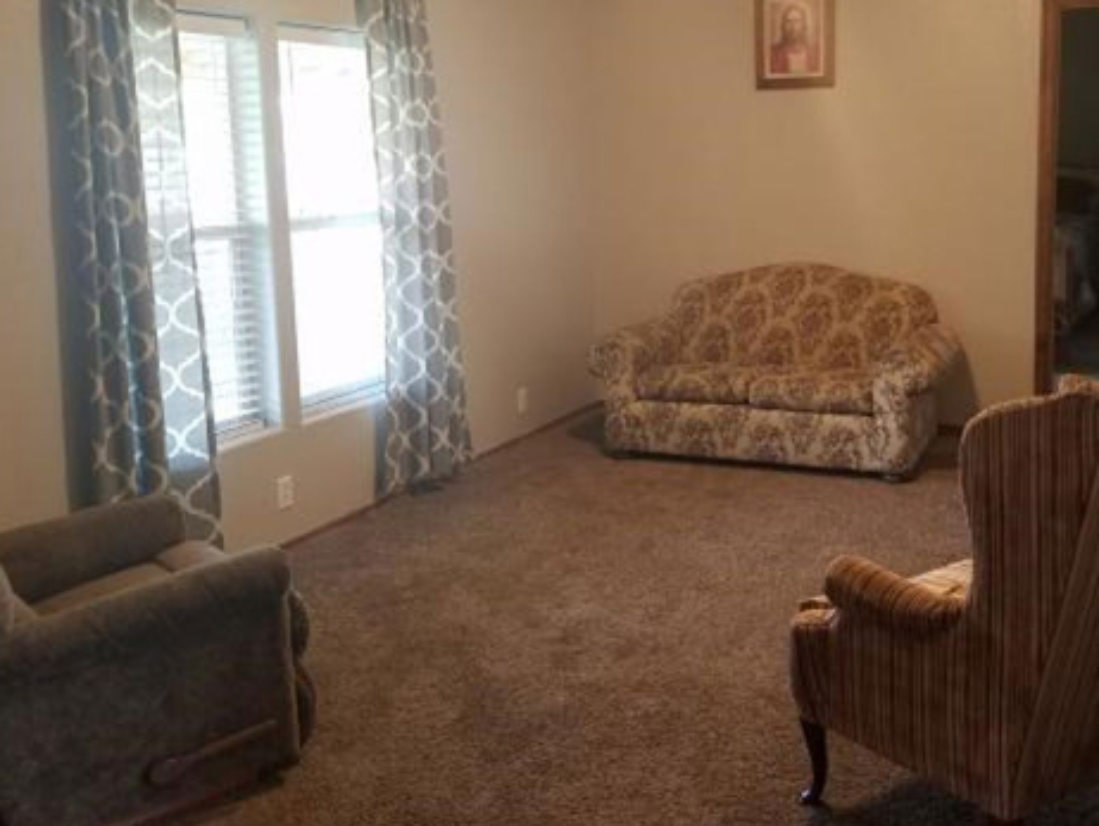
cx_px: 737
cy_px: 267
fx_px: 1144
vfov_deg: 39.2
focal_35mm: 36
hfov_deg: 50.4
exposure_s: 1/30
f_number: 1.7
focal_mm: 4.2
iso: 160
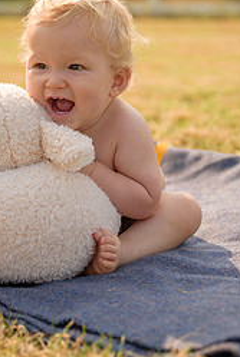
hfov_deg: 14.6
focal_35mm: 94
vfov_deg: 21.6
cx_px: 96
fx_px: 936
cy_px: 132
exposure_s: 1/2500
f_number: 2.8
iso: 200
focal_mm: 52
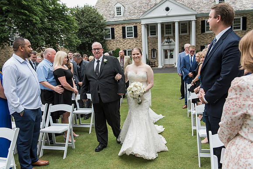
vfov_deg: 42.3
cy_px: 84
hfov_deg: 60.3
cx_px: 126
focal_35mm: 31
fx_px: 218
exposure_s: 1/640
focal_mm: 31
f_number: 4
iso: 800
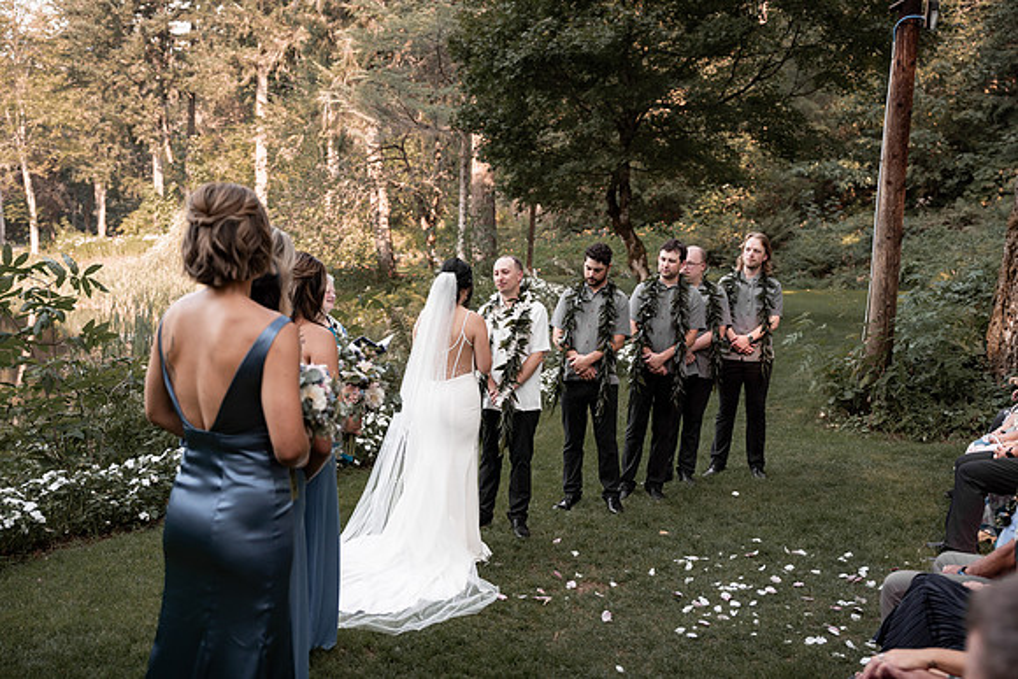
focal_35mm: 38
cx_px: 509
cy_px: 340
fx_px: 1075
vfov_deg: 35.1
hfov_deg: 50.7
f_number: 2.8
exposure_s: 1/640
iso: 200
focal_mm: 38
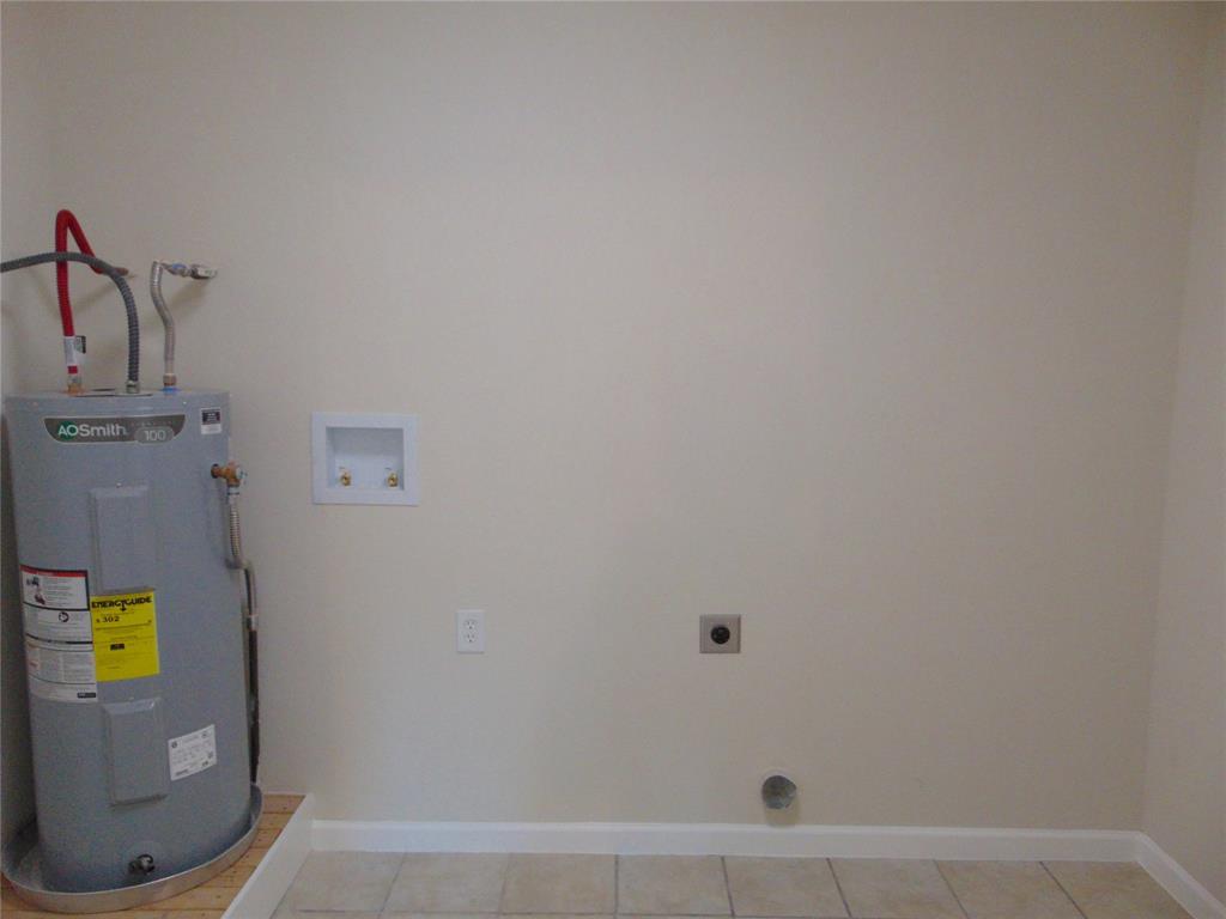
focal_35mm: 25
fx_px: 885
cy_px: 460
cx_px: 613
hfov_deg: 69.4
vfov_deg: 54.9
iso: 250
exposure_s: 1/50
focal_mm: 4.5
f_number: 3
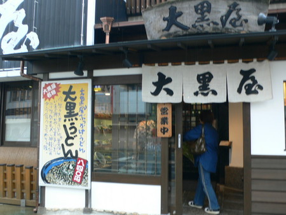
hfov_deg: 53.9
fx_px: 281
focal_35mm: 34
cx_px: 143
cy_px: 108
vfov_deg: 41.8
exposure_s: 1/30
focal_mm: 6.3
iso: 80
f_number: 2.8
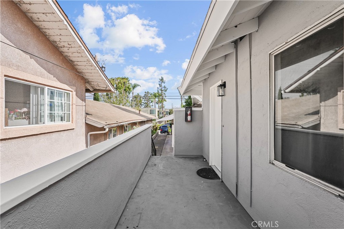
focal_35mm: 16
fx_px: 158
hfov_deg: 95.0
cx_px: 172
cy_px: 114
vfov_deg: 72.1
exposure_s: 1/125
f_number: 8
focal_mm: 16.5
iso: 100
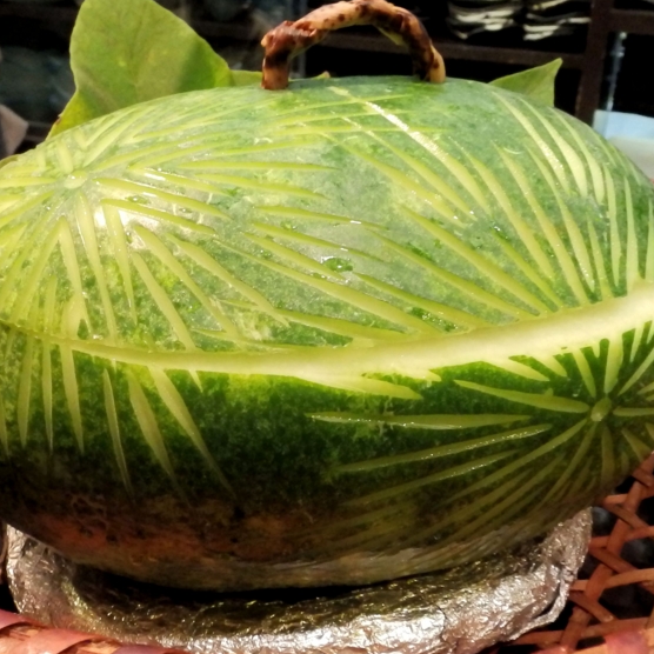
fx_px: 598
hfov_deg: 57.3
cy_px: 303
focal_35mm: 28
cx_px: 311
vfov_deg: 57.2
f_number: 3.4
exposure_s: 1/13
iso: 800
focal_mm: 4
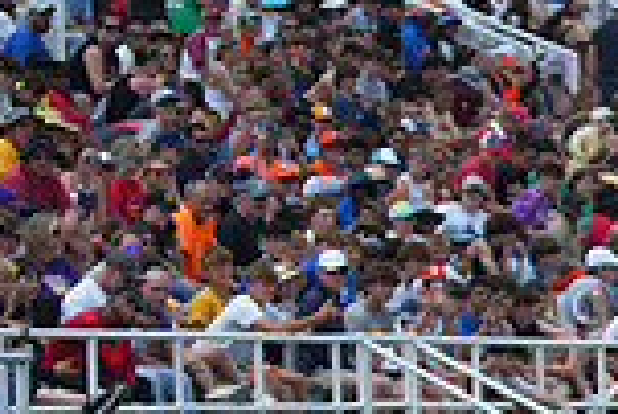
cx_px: 1150
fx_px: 8591
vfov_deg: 2.7
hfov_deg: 4.1
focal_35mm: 500
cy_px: 719
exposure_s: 1/2000
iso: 400
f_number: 5.6
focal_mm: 130
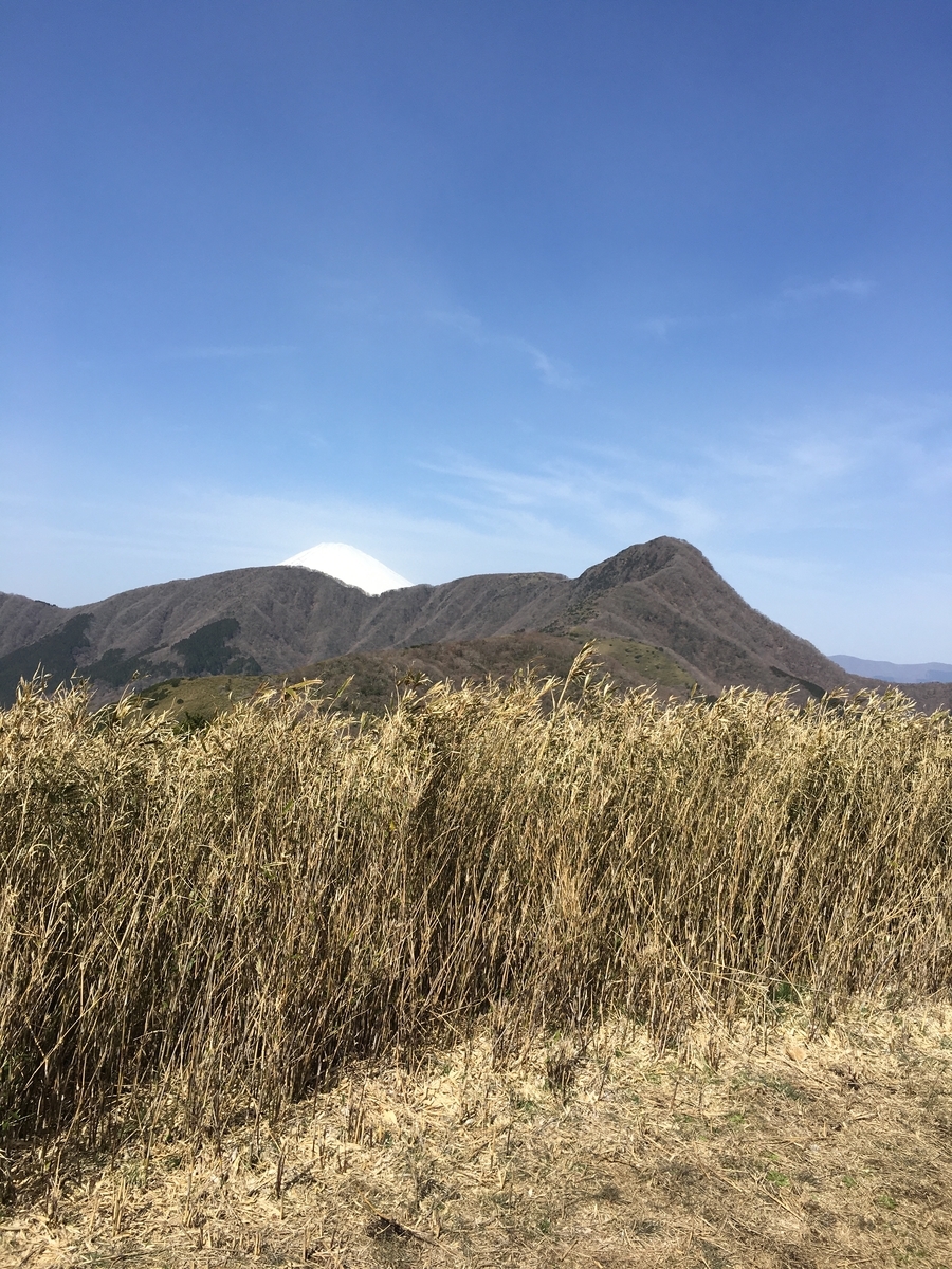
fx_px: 1063
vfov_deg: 61.7
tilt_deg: +0.7
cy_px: 634
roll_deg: -2.6
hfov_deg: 48.2
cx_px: 476
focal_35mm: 29
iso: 25
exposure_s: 1/1923
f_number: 2.2
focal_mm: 4.15
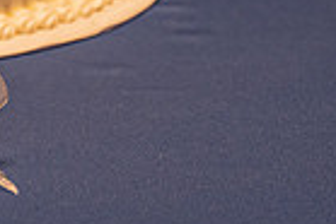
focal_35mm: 305
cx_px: -210
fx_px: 2850
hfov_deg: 6.6
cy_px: -146
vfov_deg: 4.5
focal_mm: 70
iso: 640
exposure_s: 1/160
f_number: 3.2
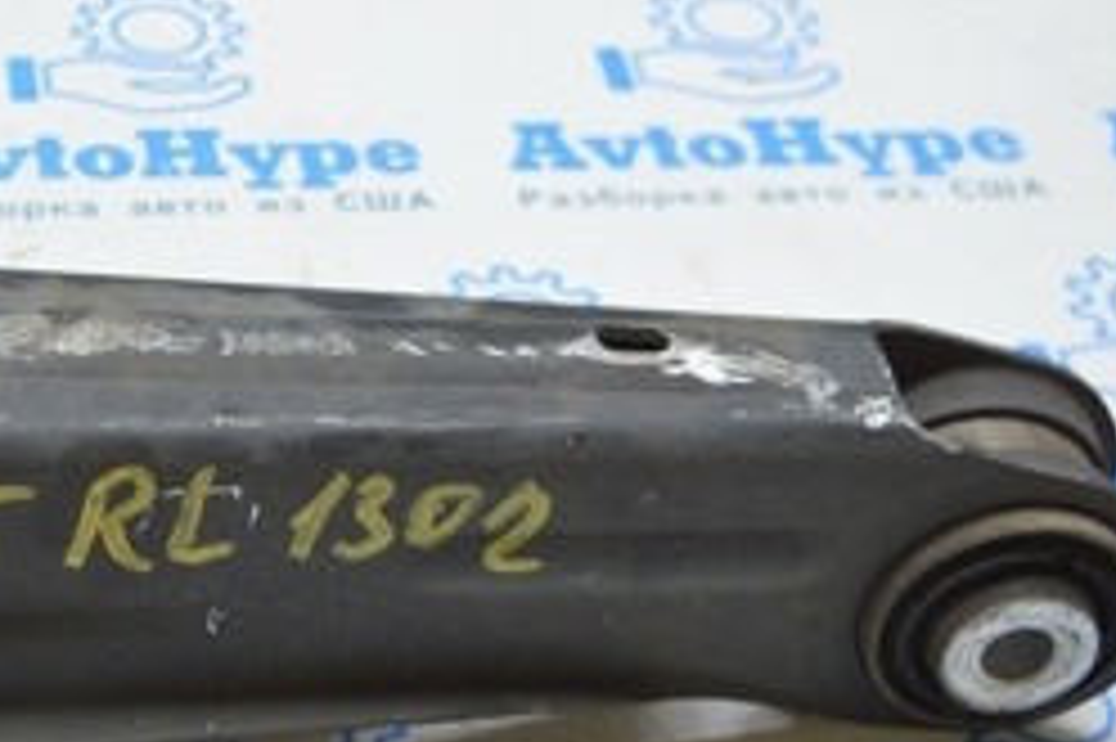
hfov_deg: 21.2
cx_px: -9
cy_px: 483
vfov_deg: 14.7
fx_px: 2881
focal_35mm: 93
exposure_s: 1/40
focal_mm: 24
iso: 400
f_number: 4
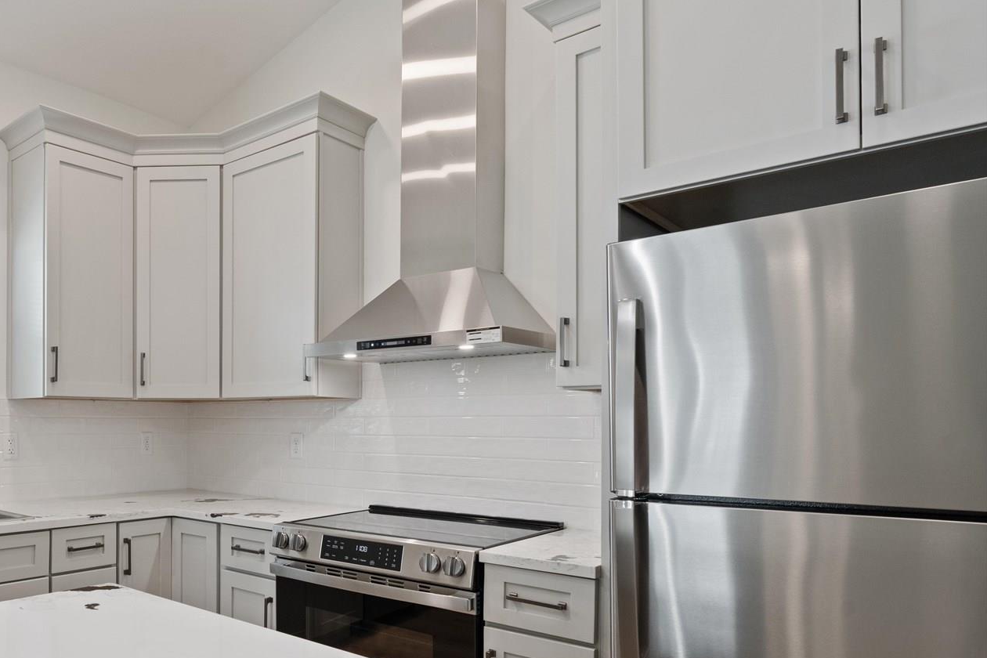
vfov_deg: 48.8
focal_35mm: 26
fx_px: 713
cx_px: 186
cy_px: 434
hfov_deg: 63.0
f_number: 8
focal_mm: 16
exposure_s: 1/15
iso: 1000
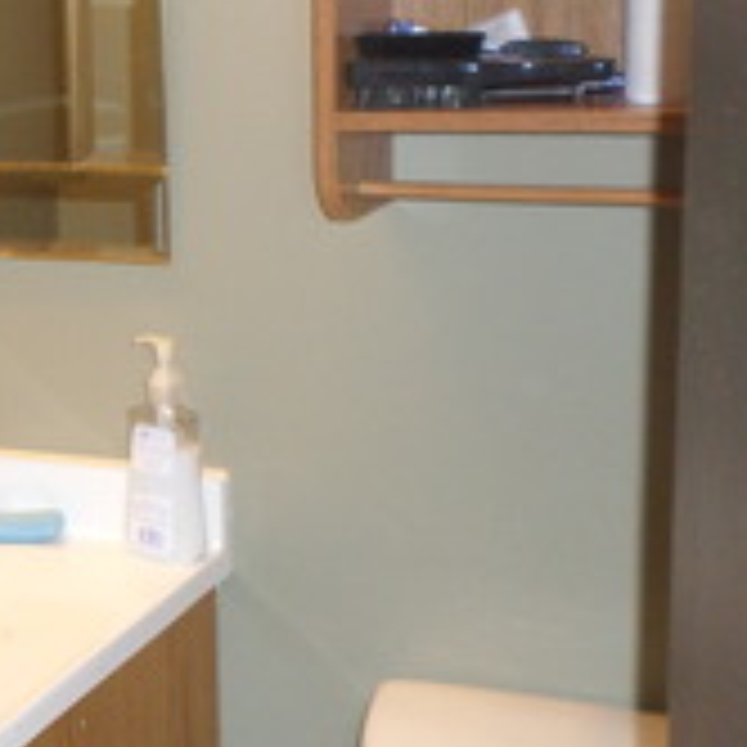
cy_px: 324
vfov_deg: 20.4
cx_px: -270
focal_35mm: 85
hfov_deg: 18.7
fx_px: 2075
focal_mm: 4.5
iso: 120
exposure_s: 1/30
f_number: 2.5
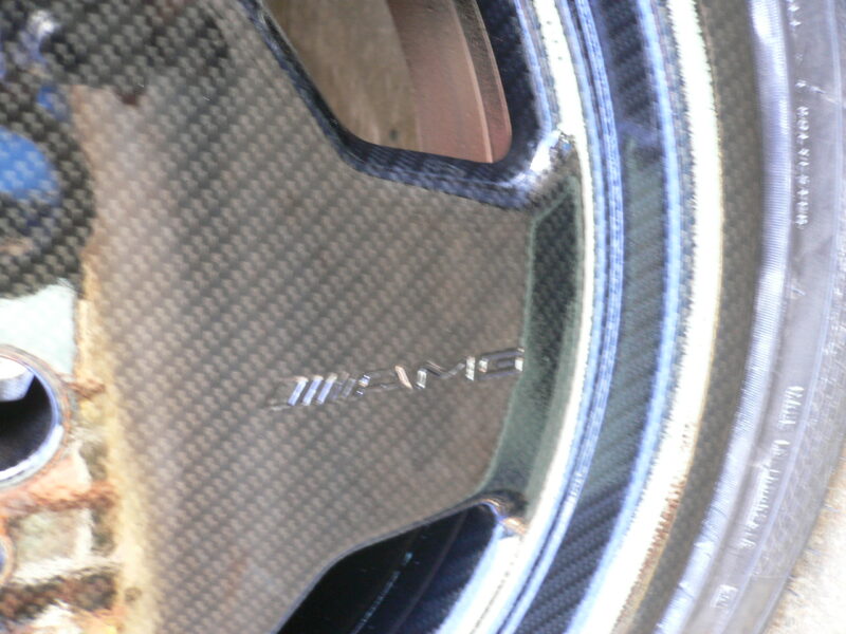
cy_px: 317
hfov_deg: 52.6
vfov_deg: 40.7
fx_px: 855
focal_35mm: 35
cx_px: 423
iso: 150
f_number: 2.8
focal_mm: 5.8
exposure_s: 1/13
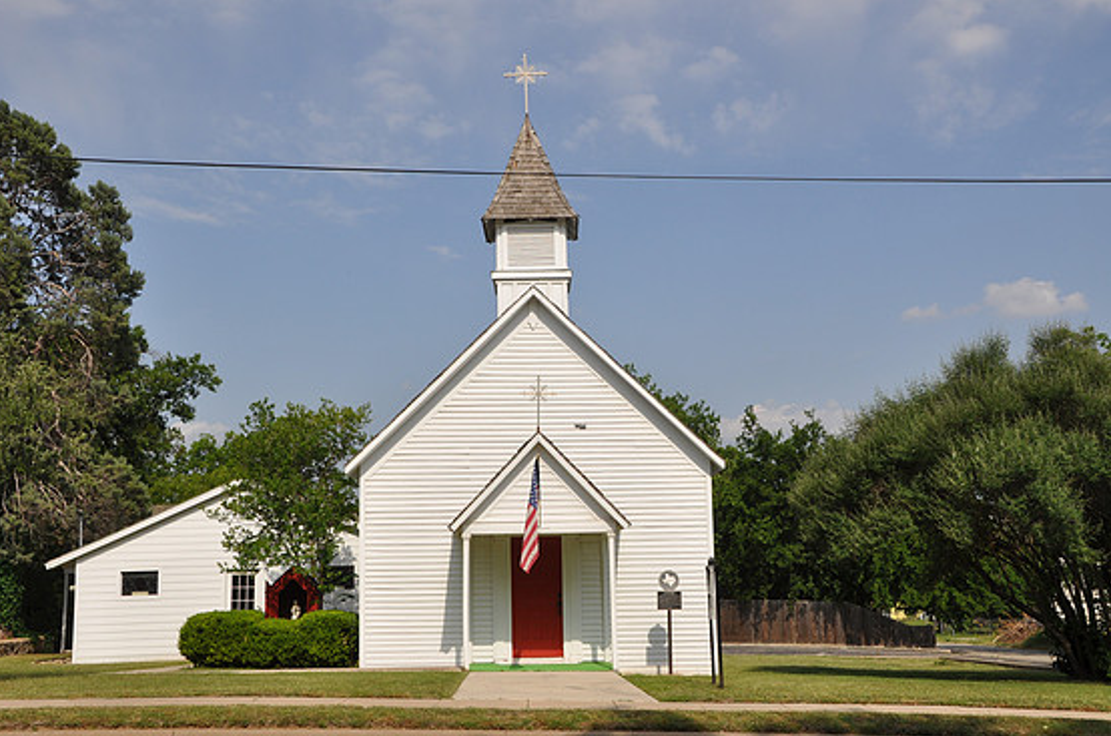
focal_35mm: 44
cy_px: 368
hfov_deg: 44.6
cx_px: 553
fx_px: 1355
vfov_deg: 30.4
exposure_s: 1/400
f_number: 10
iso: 200
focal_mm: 28
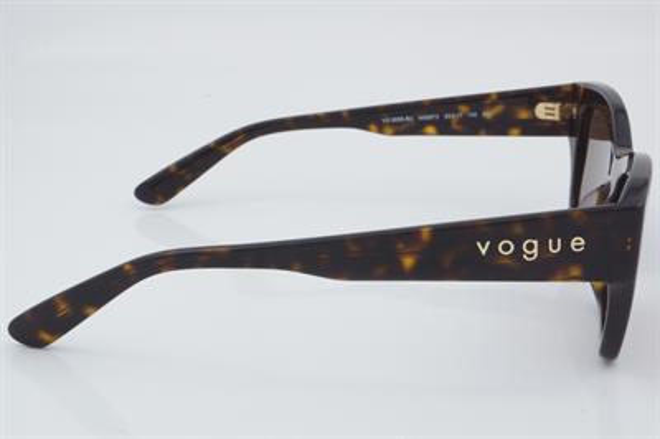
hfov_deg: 27.0
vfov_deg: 18.2
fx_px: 1374
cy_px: 220
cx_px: 330
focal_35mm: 75
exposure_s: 1/3
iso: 100
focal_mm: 50
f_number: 32
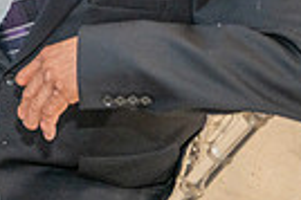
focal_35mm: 104
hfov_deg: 16.3
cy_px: -113
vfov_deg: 12.4
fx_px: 868
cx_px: -254
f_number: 2.8
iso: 1000
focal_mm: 24
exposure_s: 1/160
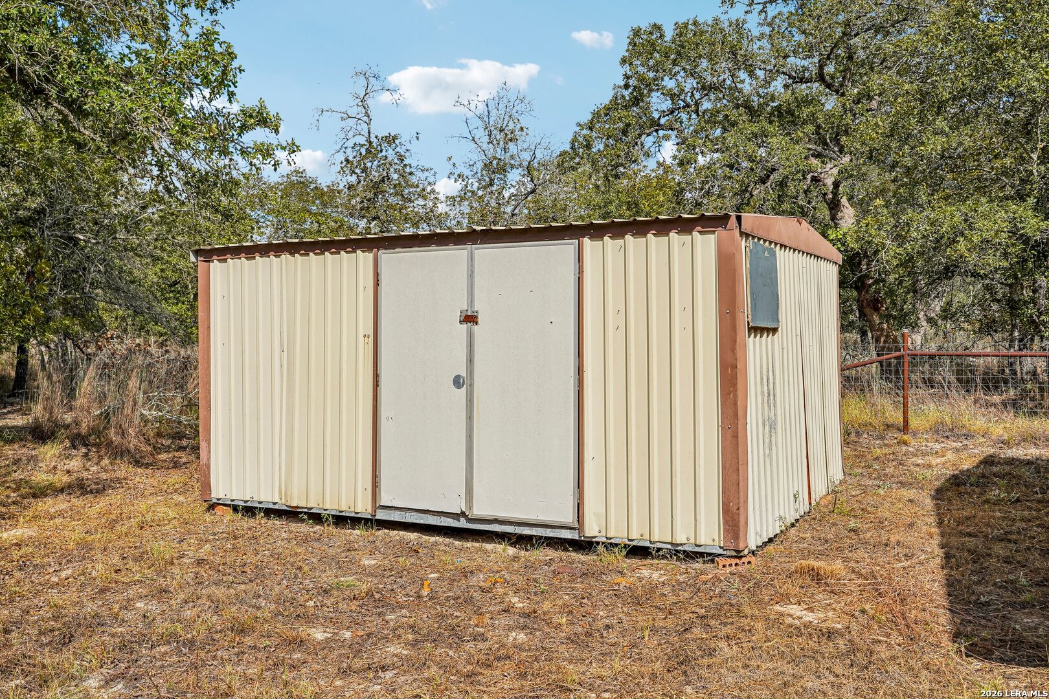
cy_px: 350
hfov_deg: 57.2
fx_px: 962
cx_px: 524
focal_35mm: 33
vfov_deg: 40.0
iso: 100
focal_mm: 33
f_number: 8
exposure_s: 1/500
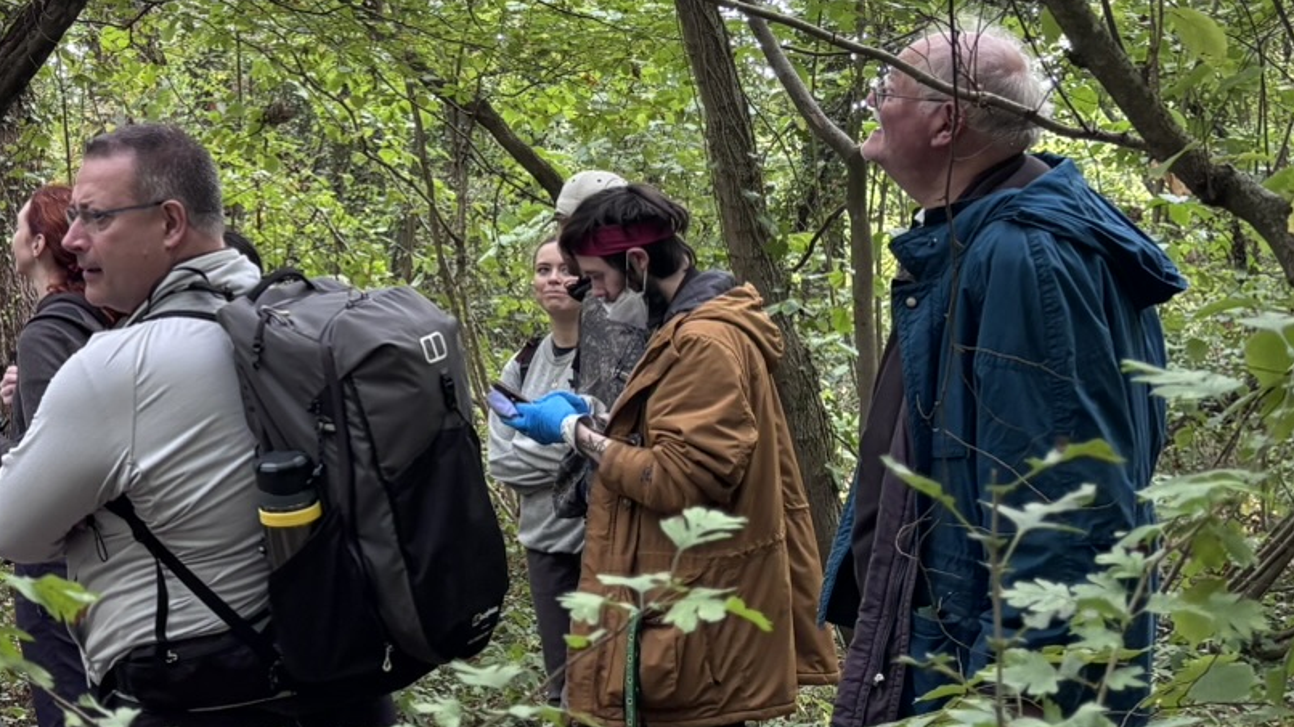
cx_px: -112
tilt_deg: +2.8
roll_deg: +1.6
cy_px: 40
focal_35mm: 72
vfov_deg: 16.5
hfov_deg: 27.1
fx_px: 2470
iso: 125
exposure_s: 1/121
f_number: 1.6
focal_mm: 5.96
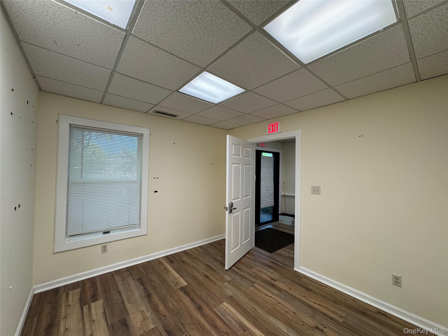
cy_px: 168
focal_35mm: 14
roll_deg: -0.7
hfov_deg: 102.1
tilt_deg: +0.2
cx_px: 224
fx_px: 181
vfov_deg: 85.7
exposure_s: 1/120
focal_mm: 2.22
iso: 100
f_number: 2.2
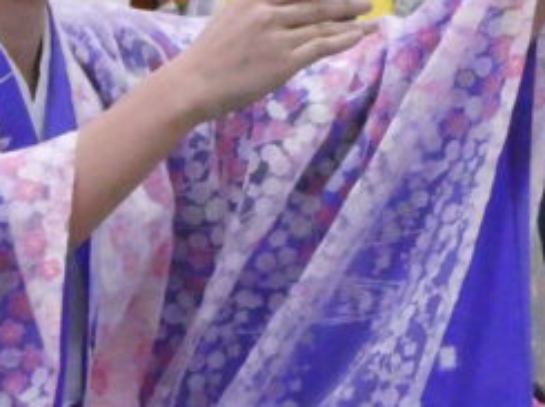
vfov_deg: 3.1
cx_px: 215
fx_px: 7530
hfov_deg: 4.1
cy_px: 68
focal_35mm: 479
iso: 3200
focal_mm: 30.9
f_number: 5.6
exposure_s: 1/100
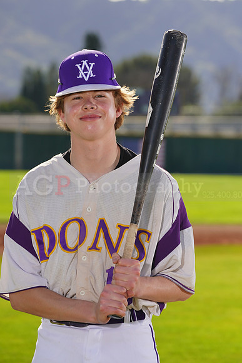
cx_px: 121
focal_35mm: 218
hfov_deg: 6.3
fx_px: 2197
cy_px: 182
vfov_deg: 9.4
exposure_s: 1/250
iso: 100
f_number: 9
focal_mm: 218
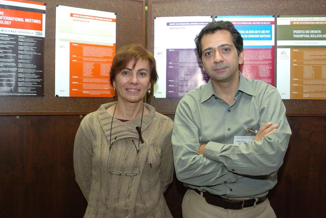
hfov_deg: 51.9
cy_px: 111
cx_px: 162
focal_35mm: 37
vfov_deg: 36.0
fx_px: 335
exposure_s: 1/50
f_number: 5
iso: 400
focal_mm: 24
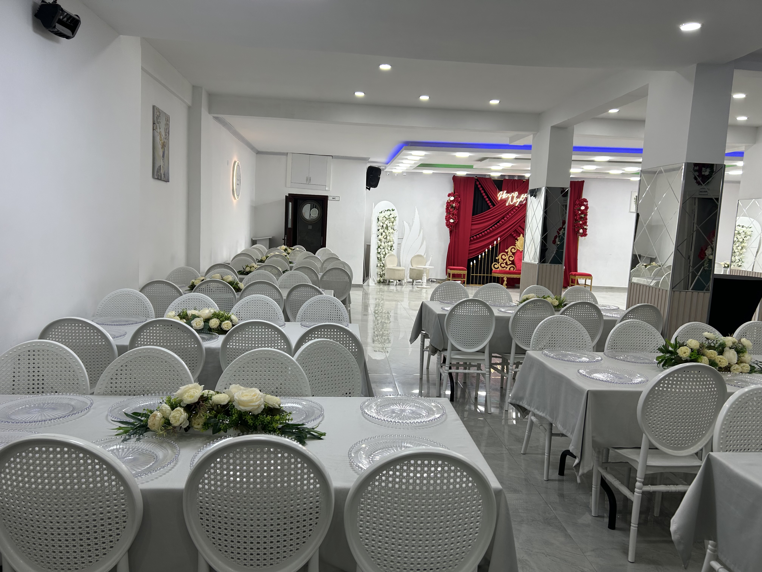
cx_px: 381
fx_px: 572
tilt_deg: -6.3
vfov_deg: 53.1
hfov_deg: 67.3
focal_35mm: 26
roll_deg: -2.5
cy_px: 286
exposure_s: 1/100
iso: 40
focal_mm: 5.7
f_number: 1.5
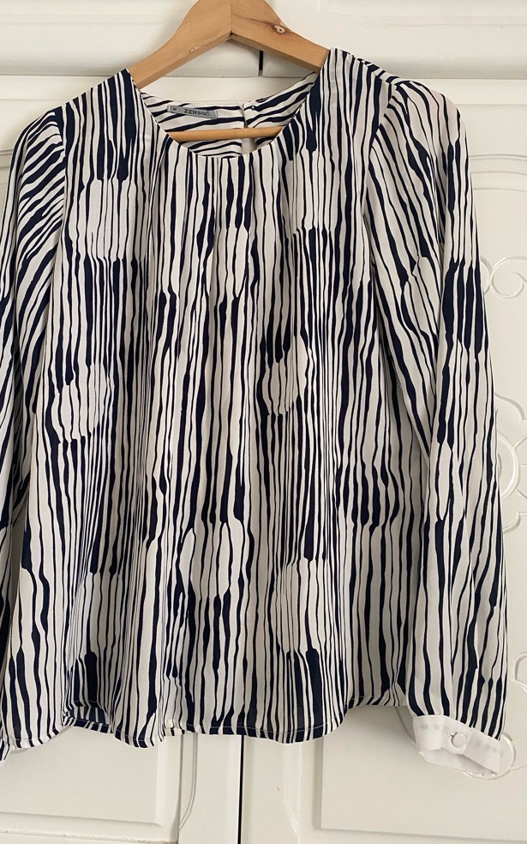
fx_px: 643
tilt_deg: +3.2
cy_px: 417
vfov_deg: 66.5
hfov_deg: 44.4
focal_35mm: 28
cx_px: 222
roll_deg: -1.9
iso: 200
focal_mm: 4.25
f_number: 1.8
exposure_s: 1/60
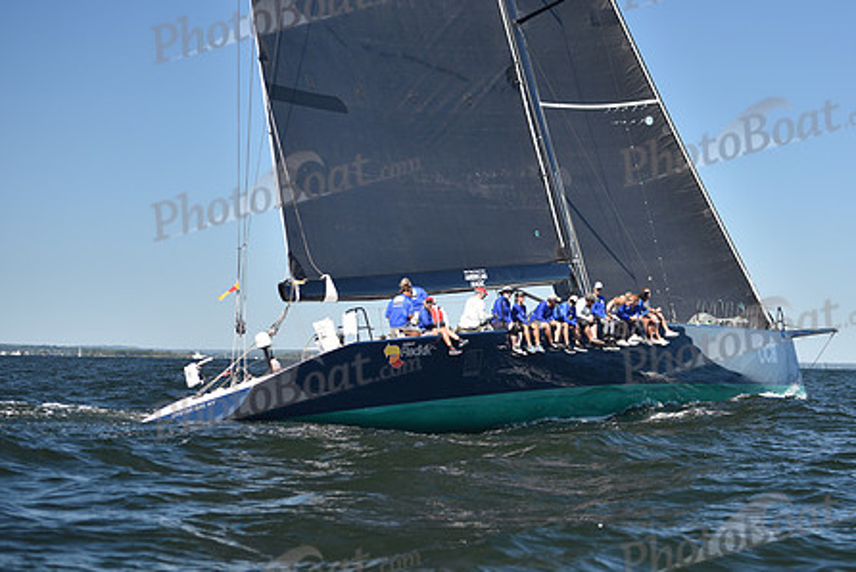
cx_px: 522
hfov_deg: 22.3
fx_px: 2165
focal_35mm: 91
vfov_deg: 15.0
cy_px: 264
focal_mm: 70
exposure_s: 1/1000
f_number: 3.2
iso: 200
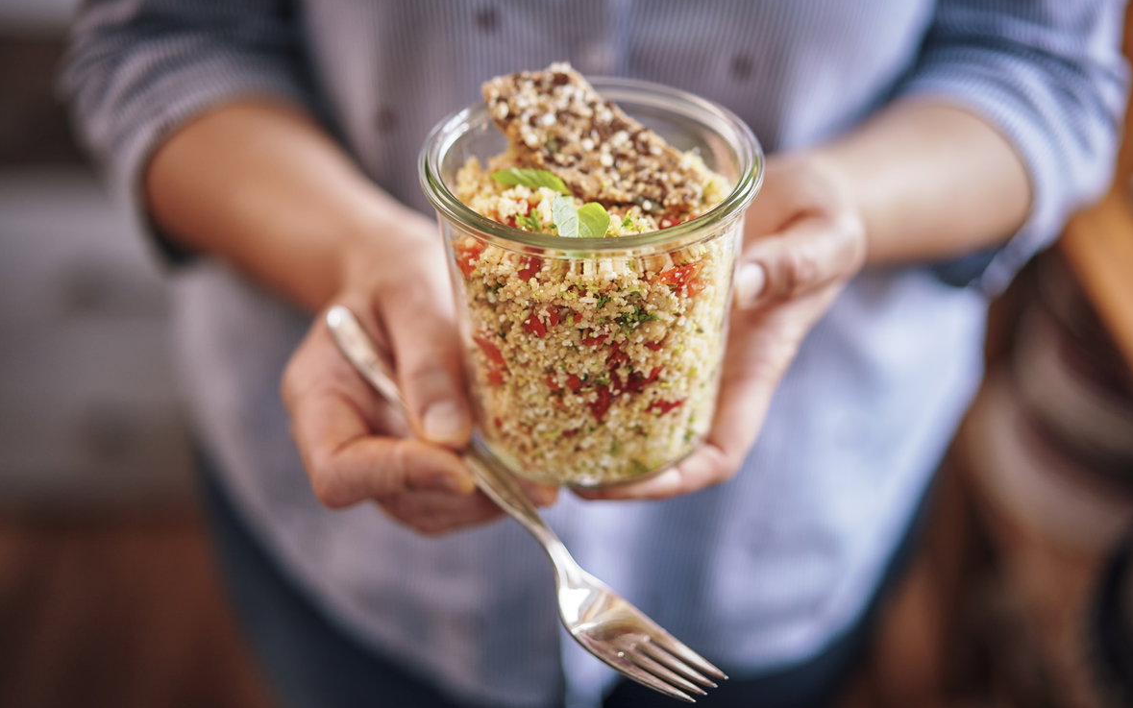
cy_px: 333
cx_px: 575
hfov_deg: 35.7
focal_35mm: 57
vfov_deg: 22.7
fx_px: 1760
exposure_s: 1/250
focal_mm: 55
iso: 400
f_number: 1.8
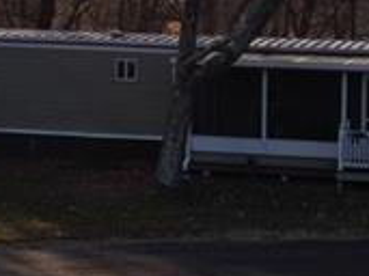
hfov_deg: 14.9
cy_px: 82
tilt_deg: -7.0
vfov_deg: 11.3
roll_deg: -1.1
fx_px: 1395
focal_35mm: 131
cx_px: 317
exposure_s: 1/575
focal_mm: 4.28
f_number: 2.4
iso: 50
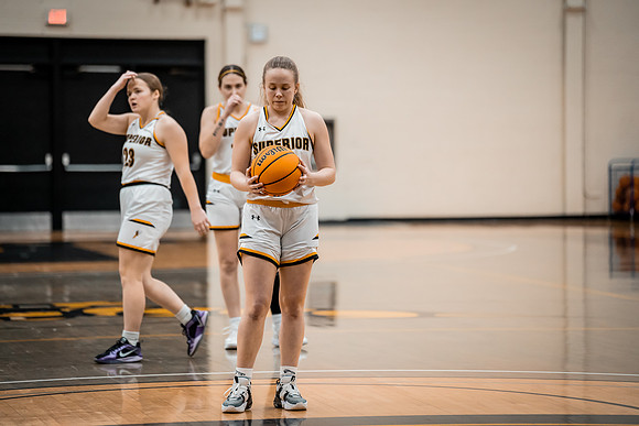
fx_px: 2962
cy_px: 189
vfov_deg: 8.2
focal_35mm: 167
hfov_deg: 12.3
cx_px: 309
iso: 2000
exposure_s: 1/640
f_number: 2.8
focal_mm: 150
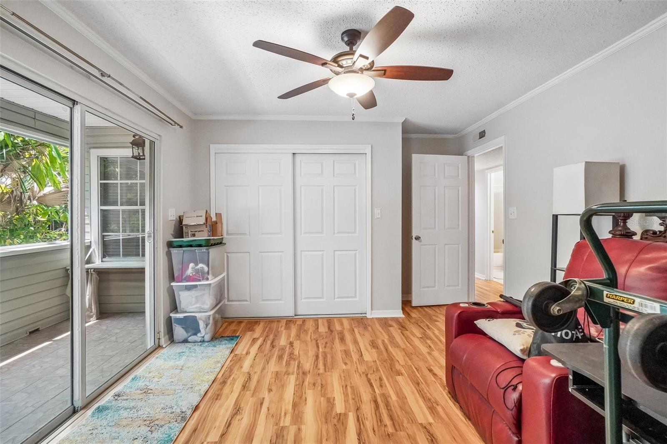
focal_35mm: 15
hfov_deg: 100.4
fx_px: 278
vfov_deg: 77.3
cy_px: 222
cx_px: 334
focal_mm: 10
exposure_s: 1/30
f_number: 8
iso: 2000
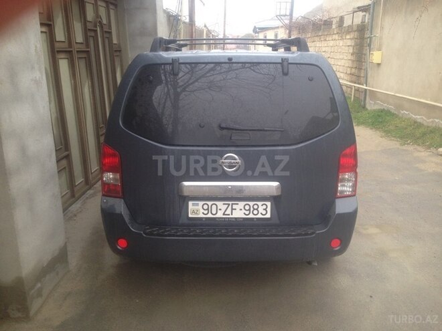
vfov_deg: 42.9
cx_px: 221
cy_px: 166
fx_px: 421
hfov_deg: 55.4
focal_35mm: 33
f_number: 2.4
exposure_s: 1/60
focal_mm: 4.12
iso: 64
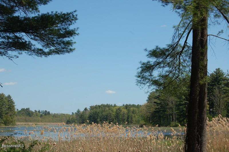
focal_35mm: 82
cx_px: 114
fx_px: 524
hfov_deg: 24.6
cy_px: 76
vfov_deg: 16.5
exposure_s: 1/320
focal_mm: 55
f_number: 9
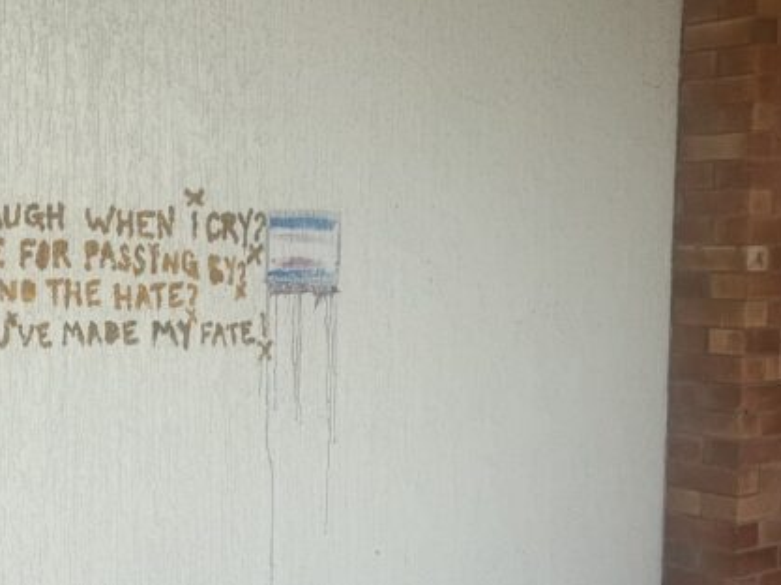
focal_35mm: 59
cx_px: 73
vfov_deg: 24.7
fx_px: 1330
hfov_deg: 31.2
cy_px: 358
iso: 80
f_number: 1.78
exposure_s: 1/1524
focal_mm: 6.76
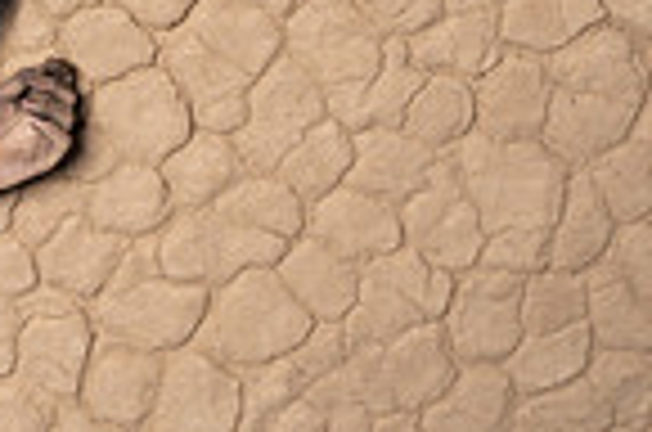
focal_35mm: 114
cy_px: -385
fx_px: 2060
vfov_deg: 11.0
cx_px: -149
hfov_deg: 17.1
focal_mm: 27.5
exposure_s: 1/200
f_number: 4
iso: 100
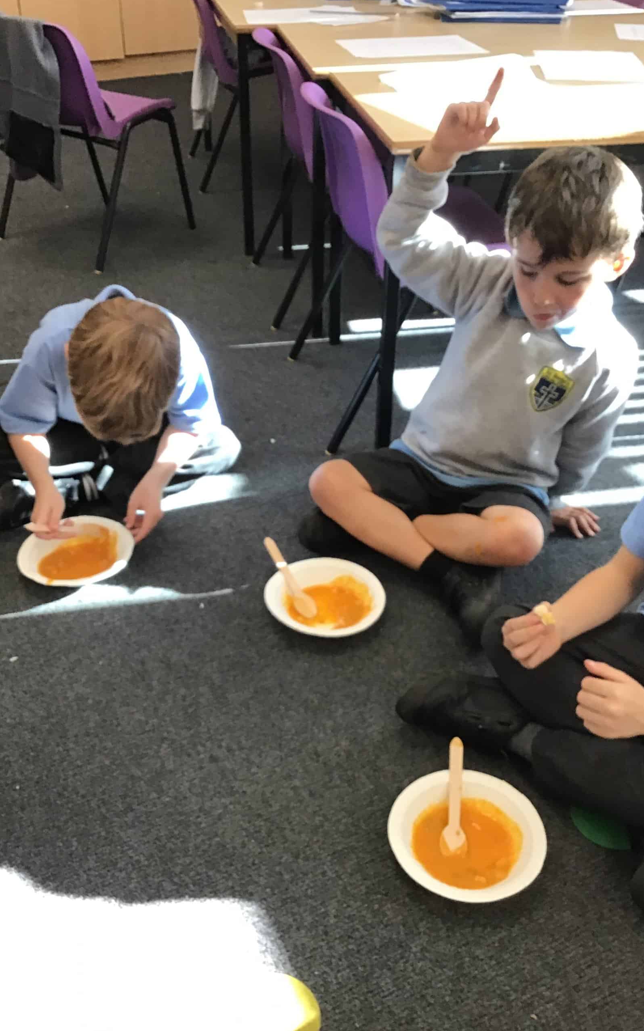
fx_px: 927
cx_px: 304
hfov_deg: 38.3
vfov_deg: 58.1
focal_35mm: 33
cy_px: 516
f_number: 2.4
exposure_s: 1/30
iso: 40
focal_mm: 3.3
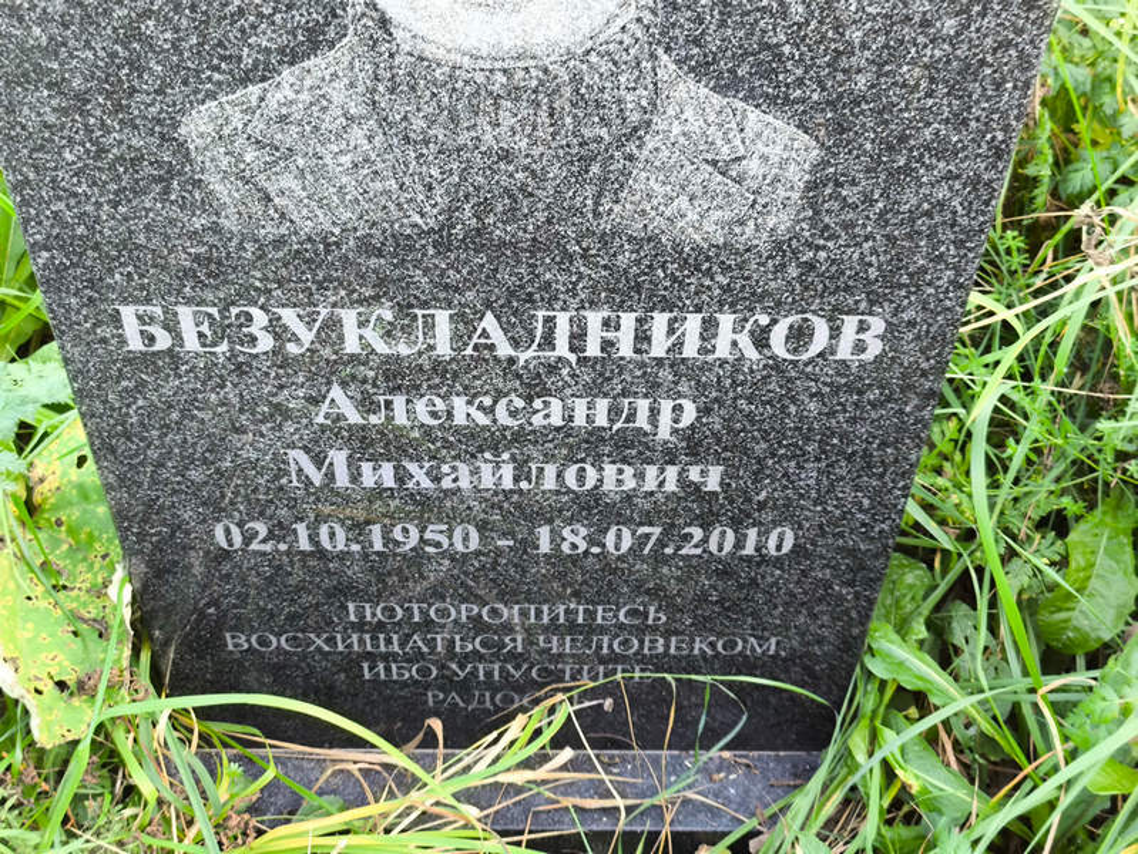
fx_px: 1644
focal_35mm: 50
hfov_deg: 38.2
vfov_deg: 29.1
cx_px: 569
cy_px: 427
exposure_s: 1/50
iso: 100
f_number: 1.7
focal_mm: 4.71
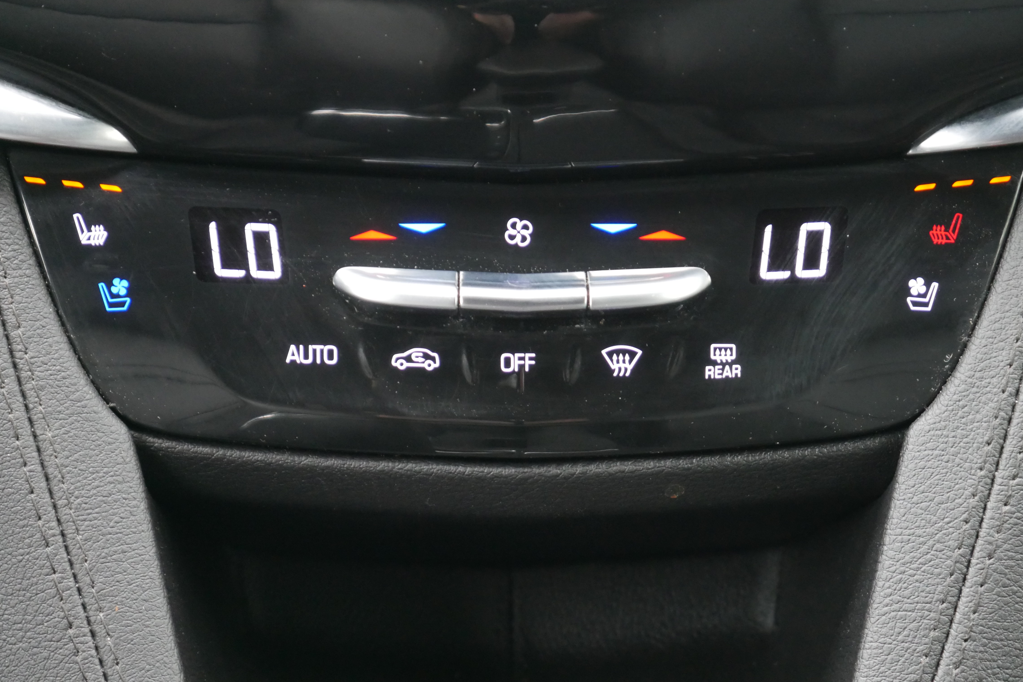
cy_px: 364
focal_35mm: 82
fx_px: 2330
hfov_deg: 24.8
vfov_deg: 16.7
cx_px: 512
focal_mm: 39
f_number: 5.6
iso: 3200
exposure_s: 1/100
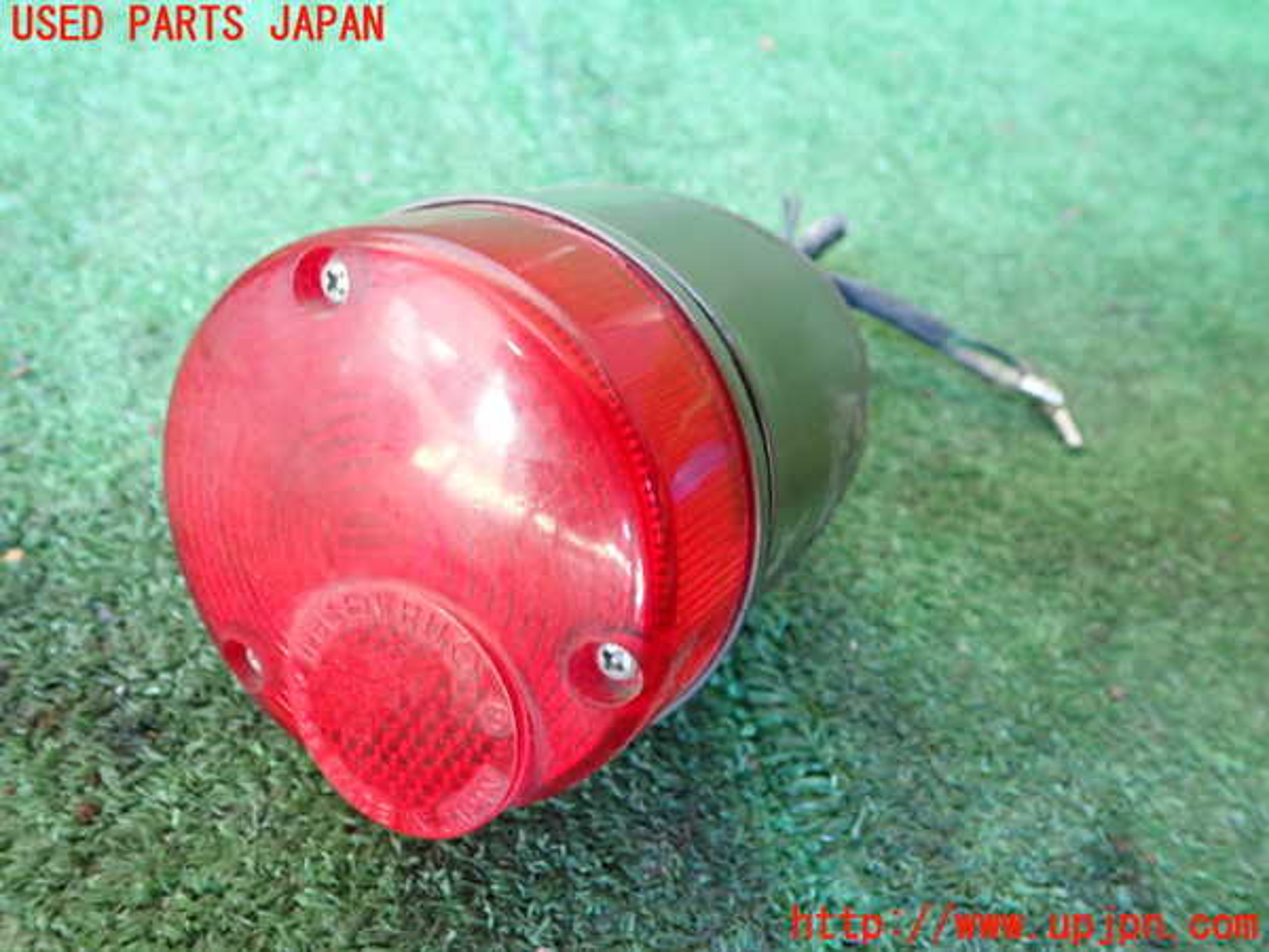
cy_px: 476
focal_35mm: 30
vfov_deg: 46.8
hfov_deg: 60.0
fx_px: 1100
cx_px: 634
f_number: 2.3
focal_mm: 5.4
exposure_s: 1/30
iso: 500
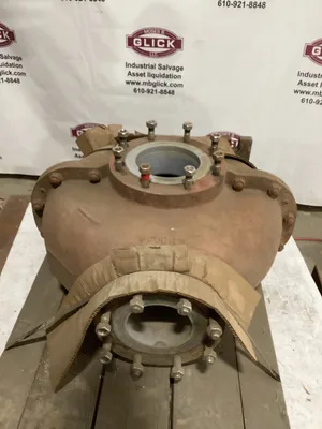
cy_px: 214
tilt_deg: -35.5
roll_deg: -0.2
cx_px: 161
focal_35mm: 31
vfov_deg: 58.4
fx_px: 384
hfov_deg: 45.4
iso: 320
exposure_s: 1/50
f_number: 2.4
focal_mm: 3.3
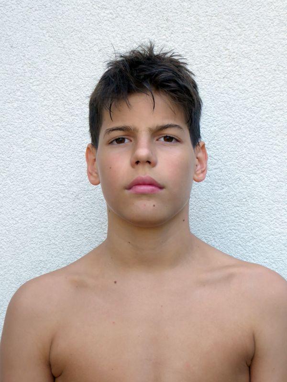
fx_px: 719
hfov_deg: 22.6
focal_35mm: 65
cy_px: 191
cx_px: 144
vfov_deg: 29.8
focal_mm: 10.9
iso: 125
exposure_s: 1/60
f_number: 4.3
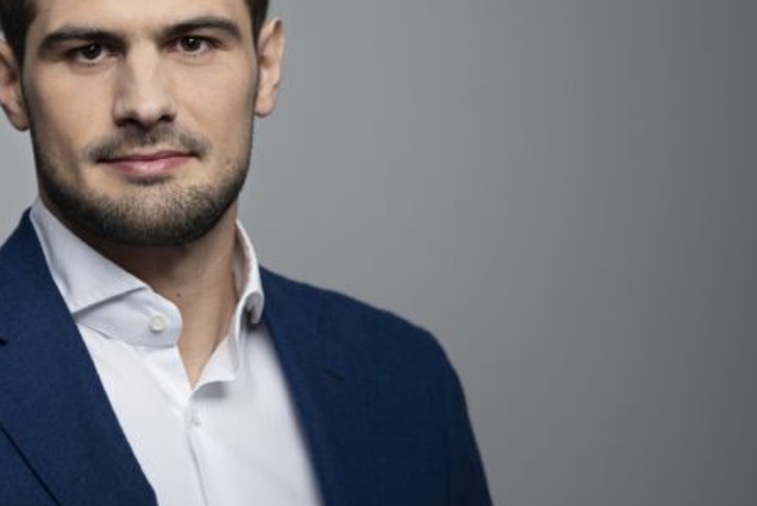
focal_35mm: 146
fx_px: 3073
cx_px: 129
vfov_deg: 9.4
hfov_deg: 14.0
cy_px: 175
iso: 160
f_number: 4
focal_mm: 85
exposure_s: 1/100
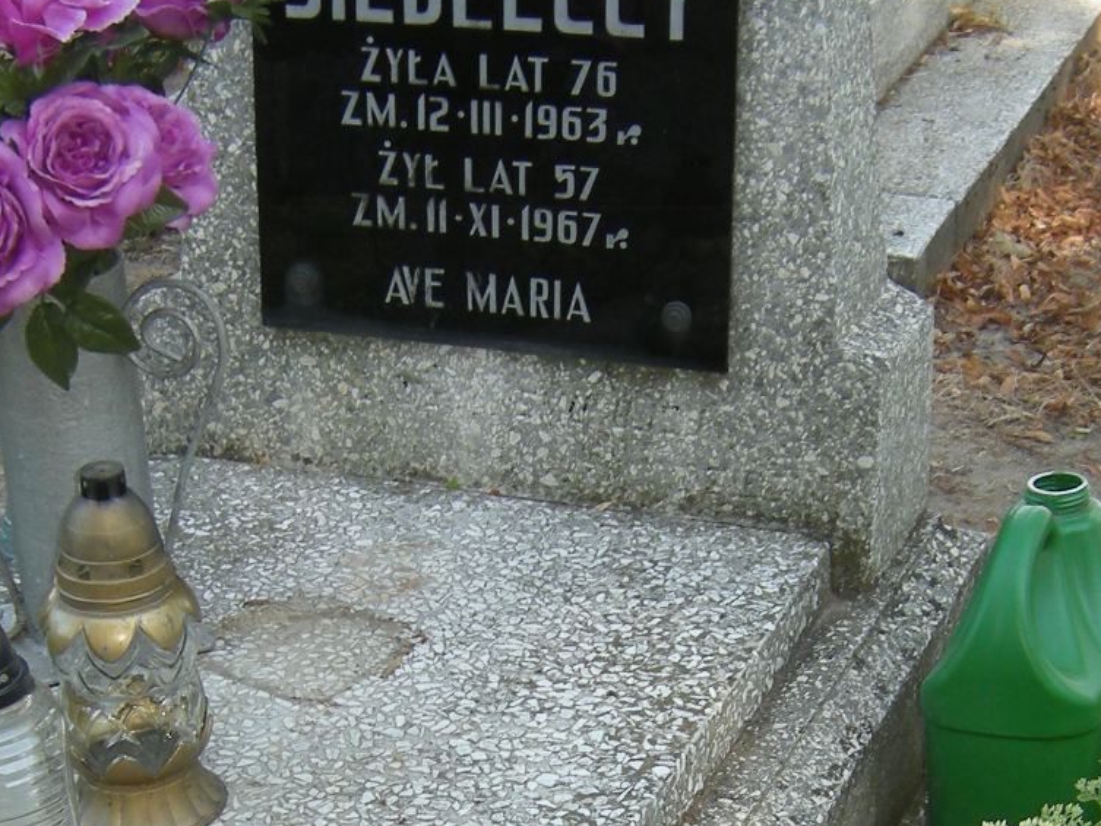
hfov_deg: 24.4
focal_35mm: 80
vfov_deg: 18.1
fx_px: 2545
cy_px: 770
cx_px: 518
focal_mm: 5.3
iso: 64
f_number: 2.9
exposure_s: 1/90
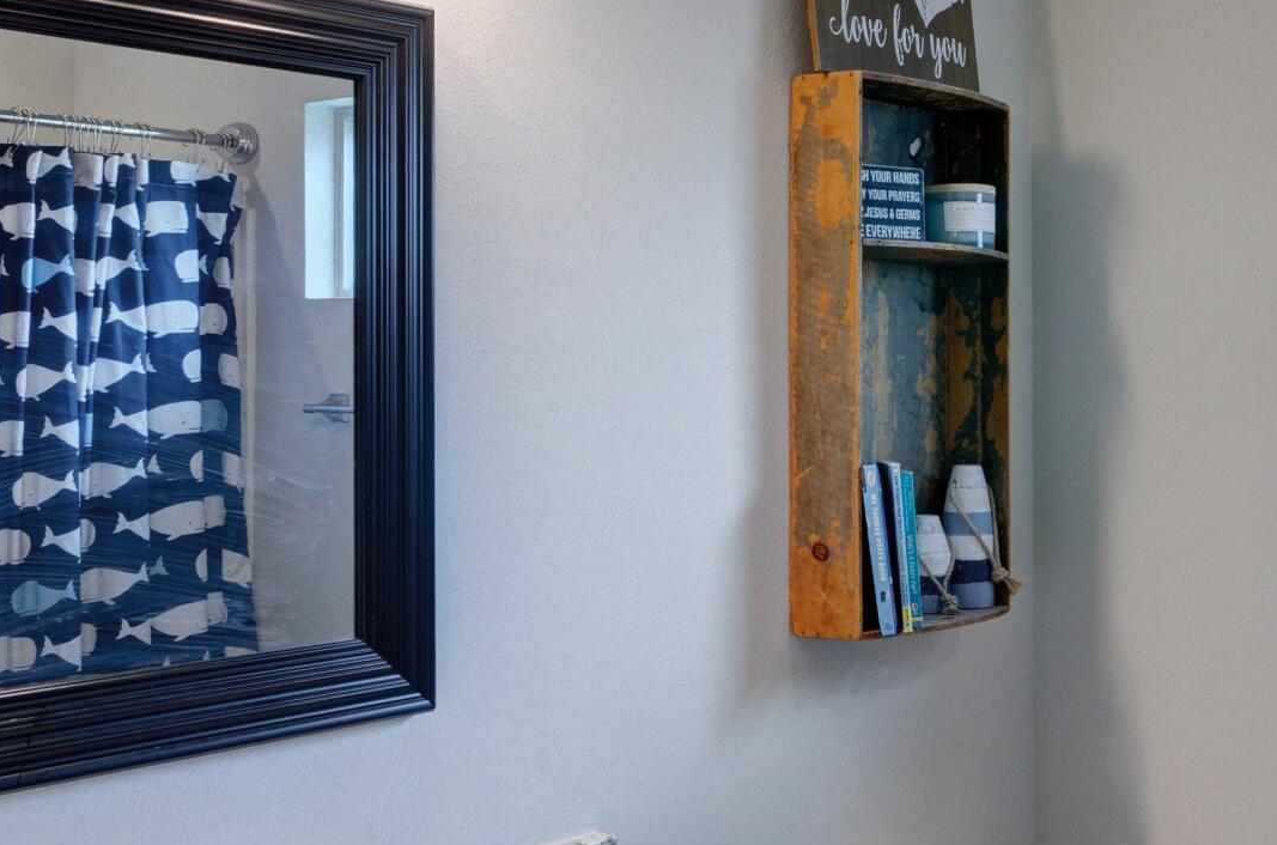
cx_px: 1027
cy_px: 298
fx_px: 1642
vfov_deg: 28.7
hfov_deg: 40.7
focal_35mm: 46
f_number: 9
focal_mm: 11
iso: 400
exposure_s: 1/60
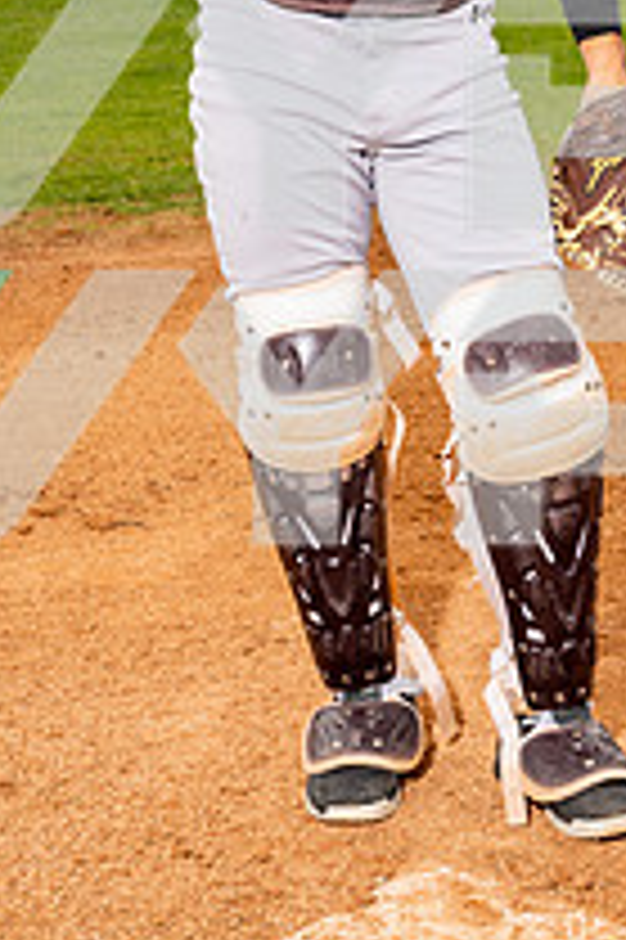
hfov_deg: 12.0
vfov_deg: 17.7
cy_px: 94
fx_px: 2978
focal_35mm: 114
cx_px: 414
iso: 100
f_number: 5.6
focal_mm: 53
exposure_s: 1/250
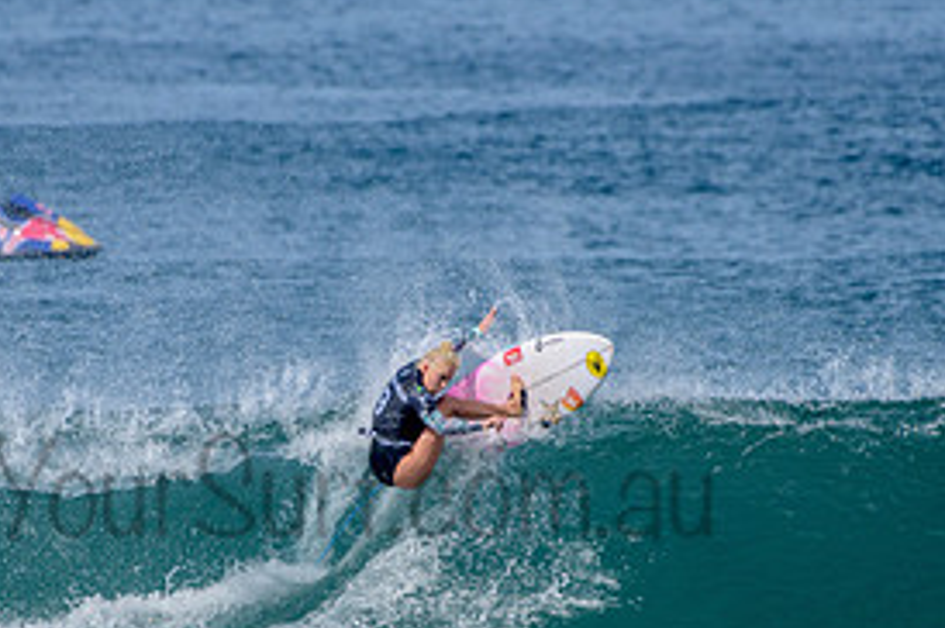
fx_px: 27792
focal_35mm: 1060
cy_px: 457
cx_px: 348
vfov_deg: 1.3
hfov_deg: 1.9
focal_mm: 500
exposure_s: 1/2500
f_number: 6.3
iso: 250
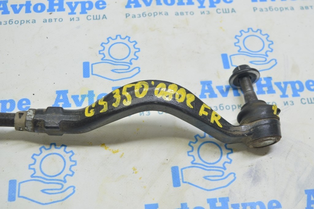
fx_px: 444
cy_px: 104
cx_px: 157
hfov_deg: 38.9
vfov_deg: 26.4
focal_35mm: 51
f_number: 5.6
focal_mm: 34
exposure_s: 1/20
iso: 400
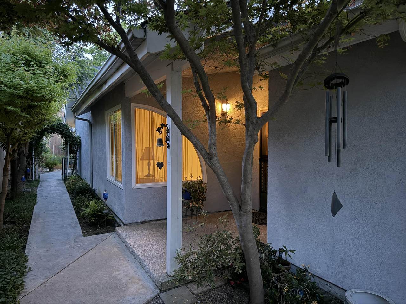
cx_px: 203
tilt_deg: -2.1
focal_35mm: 24
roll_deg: -0.2
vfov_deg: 56.8
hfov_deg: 71.6
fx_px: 281
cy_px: 152
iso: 1000
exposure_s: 1/15
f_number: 1.78
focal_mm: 6.76
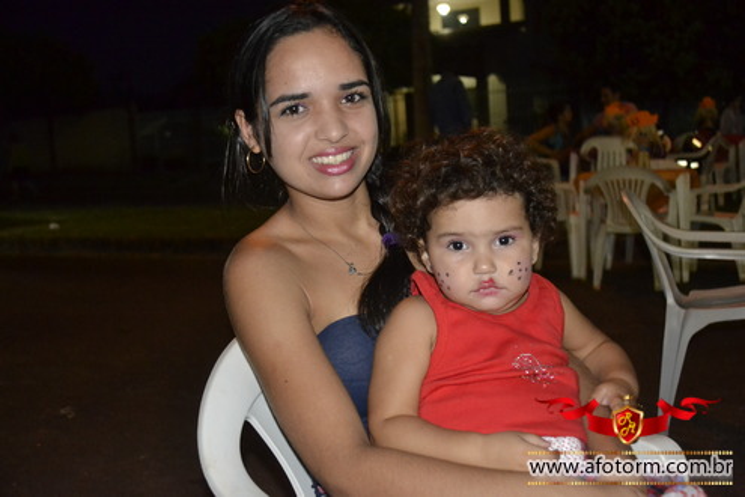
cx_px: 372
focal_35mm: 48
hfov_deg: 41.1
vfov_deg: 28.1
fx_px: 993
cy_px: 248
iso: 3200
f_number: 4.2
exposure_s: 1/60
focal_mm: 32
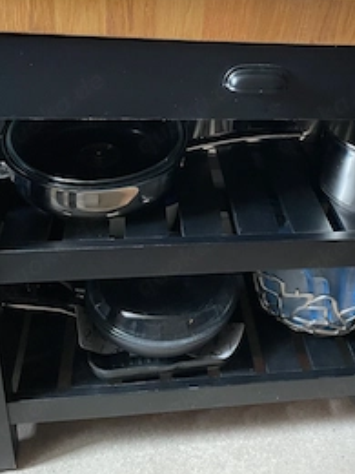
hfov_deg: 35.7
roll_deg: -5.4
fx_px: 547
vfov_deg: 45.6
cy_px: 133
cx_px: 229
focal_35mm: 40
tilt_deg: -29.3
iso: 400
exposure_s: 1/50
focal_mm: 4.2
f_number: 1.6
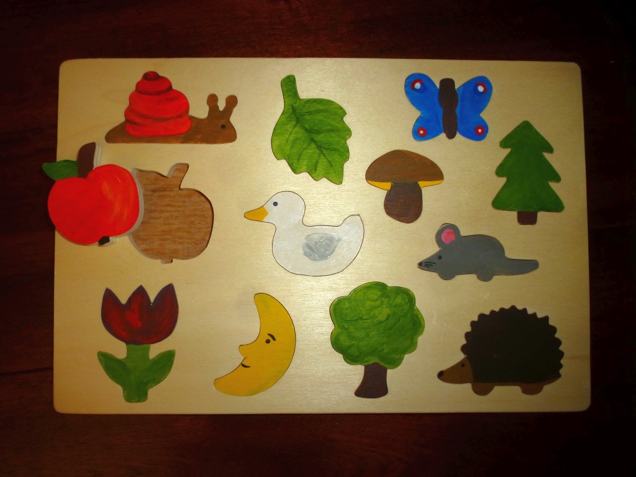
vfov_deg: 56.8
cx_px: 318
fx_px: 441
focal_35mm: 24
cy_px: 238
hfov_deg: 71.6
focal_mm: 4.3
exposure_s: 1/60
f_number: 3.3
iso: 160
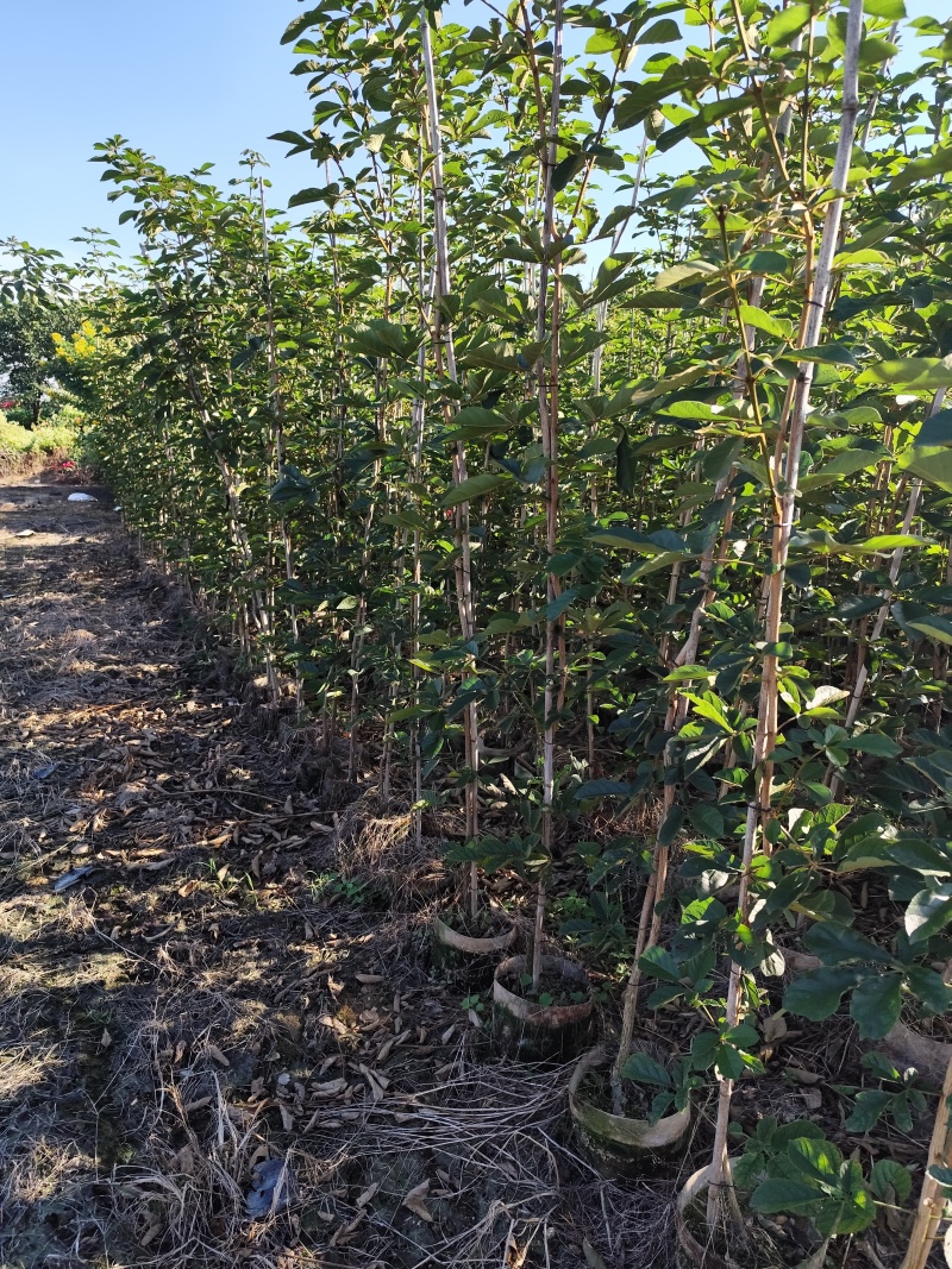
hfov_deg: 58.9
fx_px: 844
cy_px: 634
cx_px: 476
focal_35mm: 23
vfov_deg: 73.9
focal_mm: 6.19
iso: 50
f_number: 1.65
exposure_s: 1/469
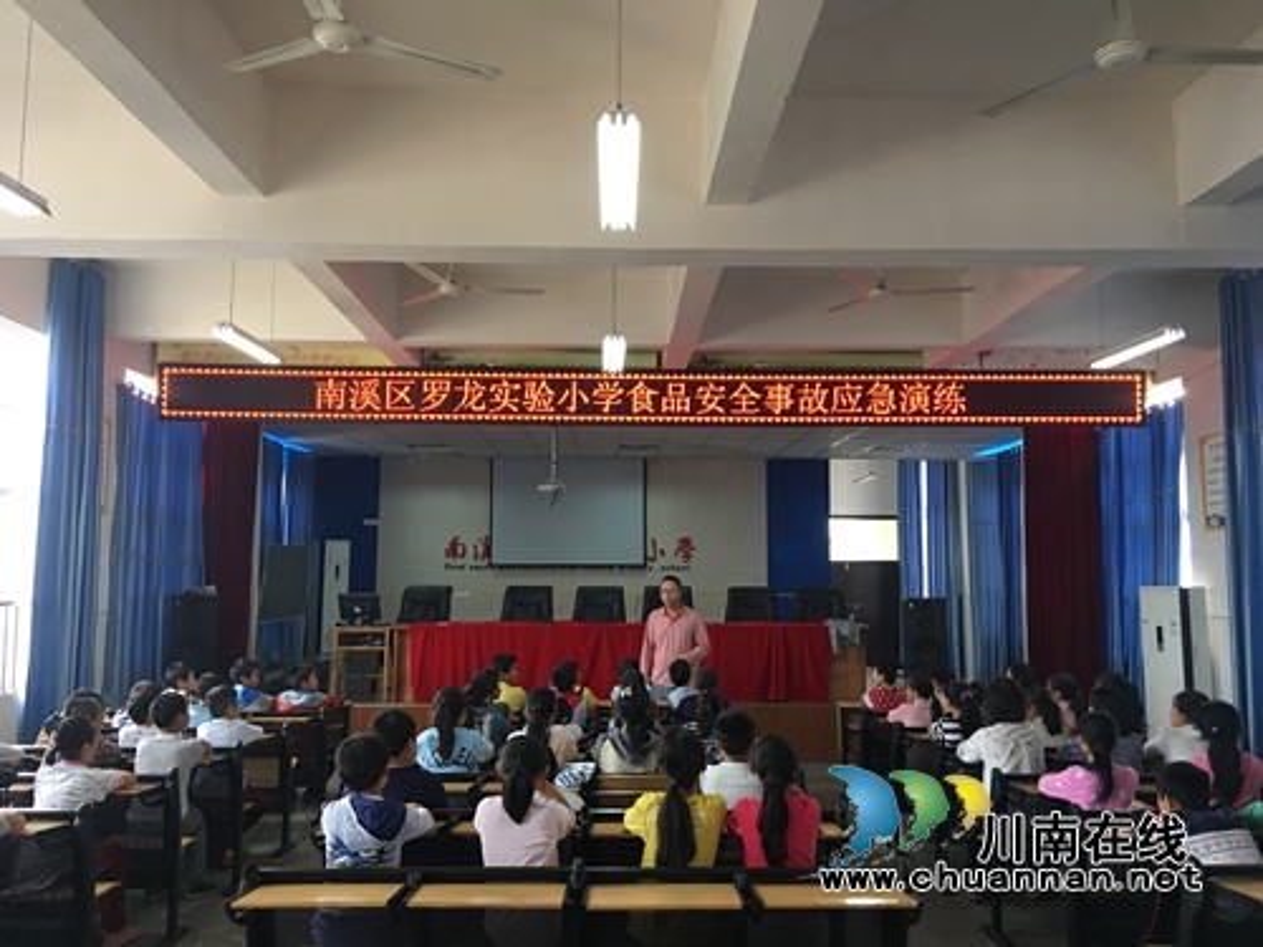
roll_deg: -0.3
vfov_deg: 48.2
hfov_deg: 61.7
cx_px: 632
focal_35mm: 29
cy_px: 474
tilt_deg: +7.1
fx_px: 1058
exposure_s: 1/33
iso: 50
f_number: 2.2
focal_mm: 4.15
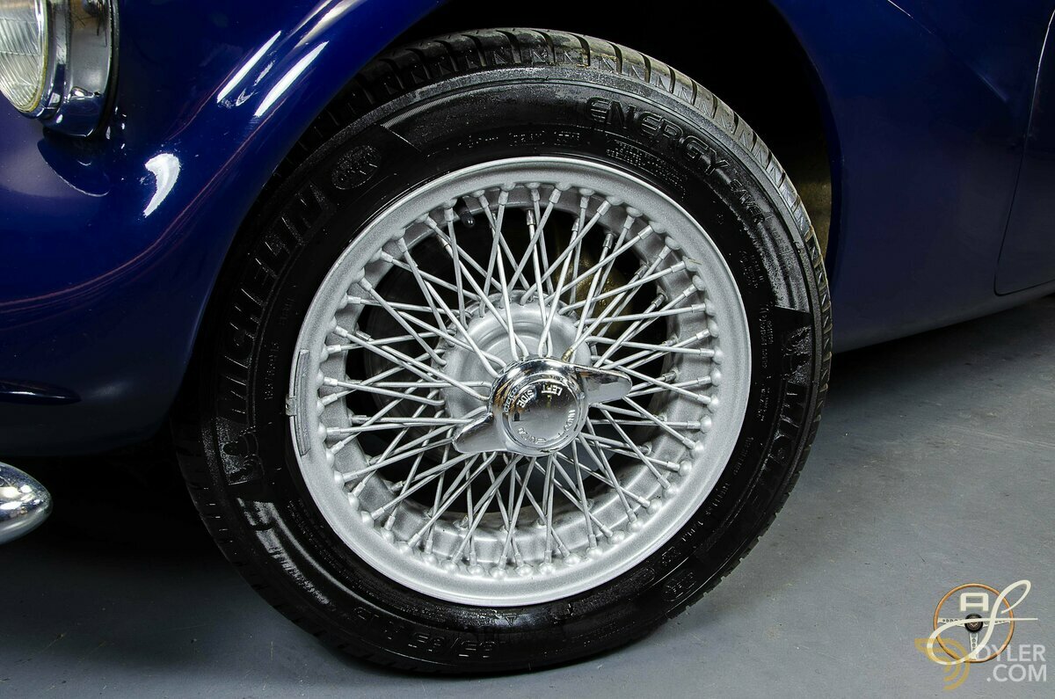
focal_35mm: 33
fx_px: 965
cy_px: 350
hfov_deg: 57.3
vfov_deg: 39.8
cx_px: 528
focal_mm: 22
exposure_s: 1
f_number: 13
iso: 200
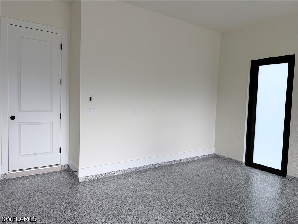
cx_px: 149
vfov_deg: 56.8
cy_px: 112
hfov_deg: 71.6
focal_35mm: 24
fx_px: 207
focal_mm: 6.76
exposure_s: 1/456
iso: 80
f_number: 1.78
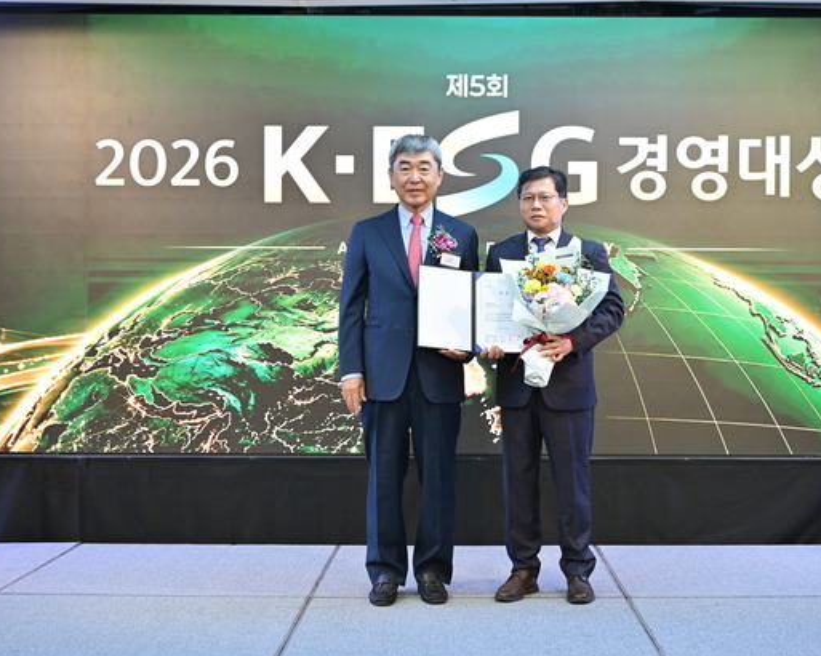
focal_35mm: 54
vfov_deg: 28.1
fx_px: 1312
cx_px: 483
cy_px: 330
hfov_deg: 34.7
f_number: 4.5
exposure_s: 1/160
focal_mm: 47
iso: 3200
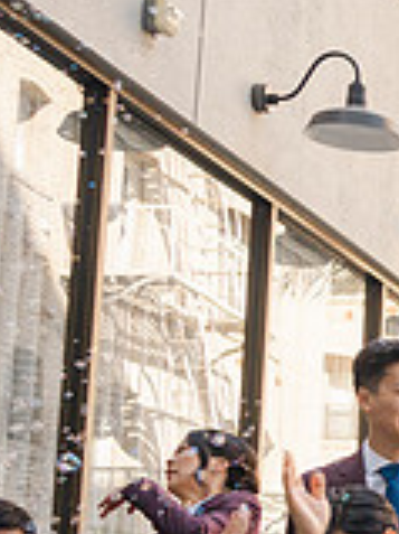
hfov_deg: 12.1
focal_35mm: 99
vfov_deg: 19.3
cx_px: 949
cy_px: 524
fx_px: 1524
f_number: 5
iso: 400
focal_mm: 28
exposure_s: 1/320
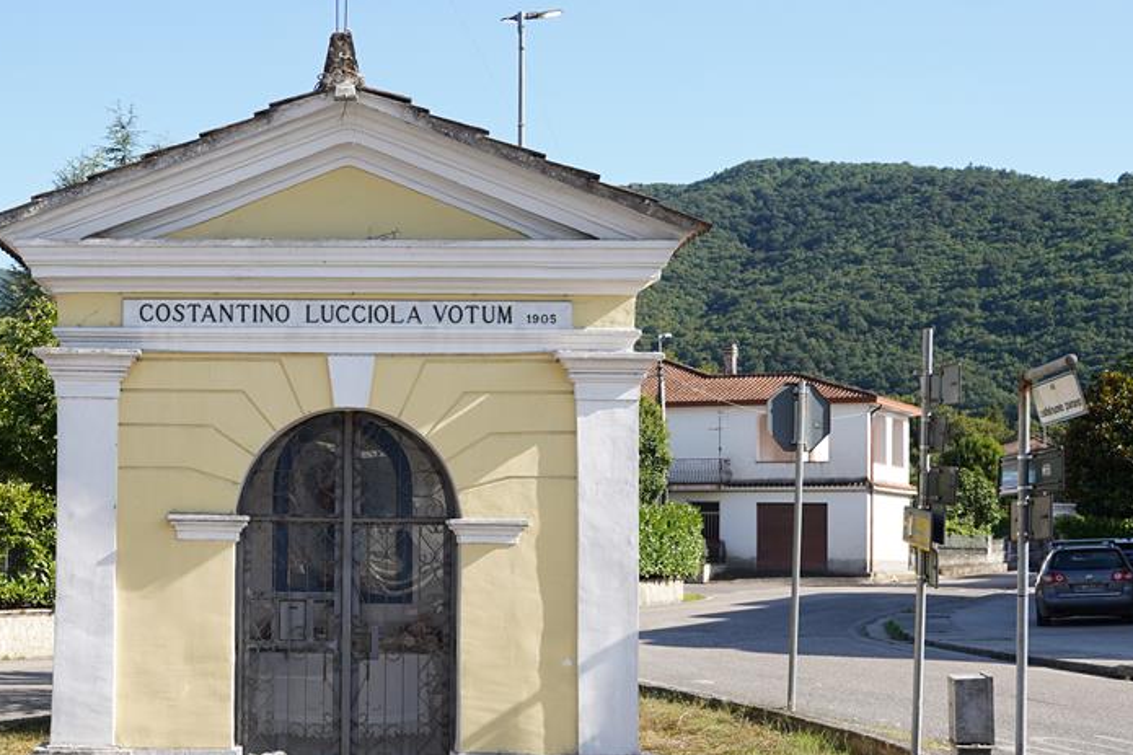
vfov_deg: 23.3
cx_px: 339
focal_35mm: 58
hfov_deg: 34.0
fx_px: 1825
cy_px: 483
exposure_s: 1/500
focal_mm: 28
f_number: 4
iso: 100
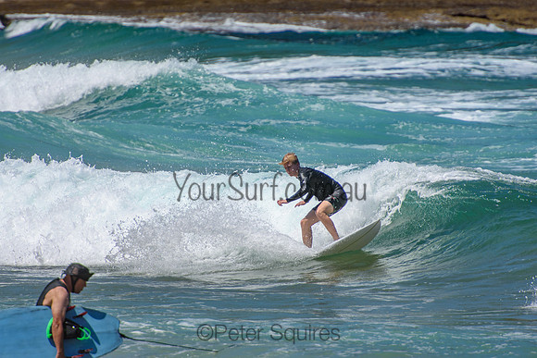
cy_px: 179
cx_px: 268
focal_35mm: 600
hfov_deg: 3.4
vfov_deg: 2.3
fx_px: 8952
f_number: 5.6
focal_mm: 400
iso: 200
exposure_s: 1/2000
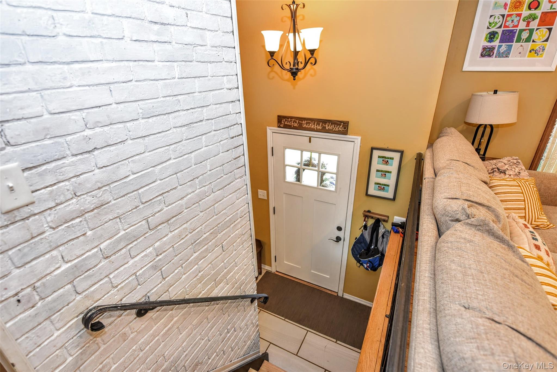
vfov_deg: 67.4
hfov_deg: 90.0
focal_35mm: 18
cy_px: 186
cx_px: 278
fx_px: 279
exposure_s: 1/60
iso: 800
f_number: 3.5
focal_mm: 18
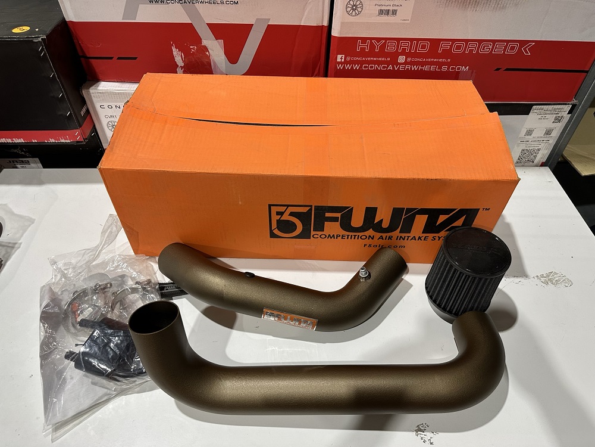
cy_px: 224
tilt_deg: -46.6
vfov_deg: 56.8
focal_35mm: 24
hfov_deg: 71.6
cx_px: 298
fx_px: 413
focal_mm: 6.86
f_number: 1.78
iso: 200
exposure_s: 1/100
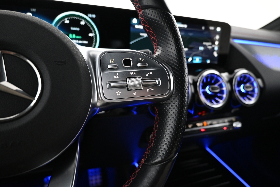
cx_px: 140
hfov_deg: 73.7
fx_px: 187
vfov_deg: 53.1
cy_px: 94
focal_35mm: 24
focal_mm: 16
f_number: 3.5
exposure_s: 1/20
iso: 1600
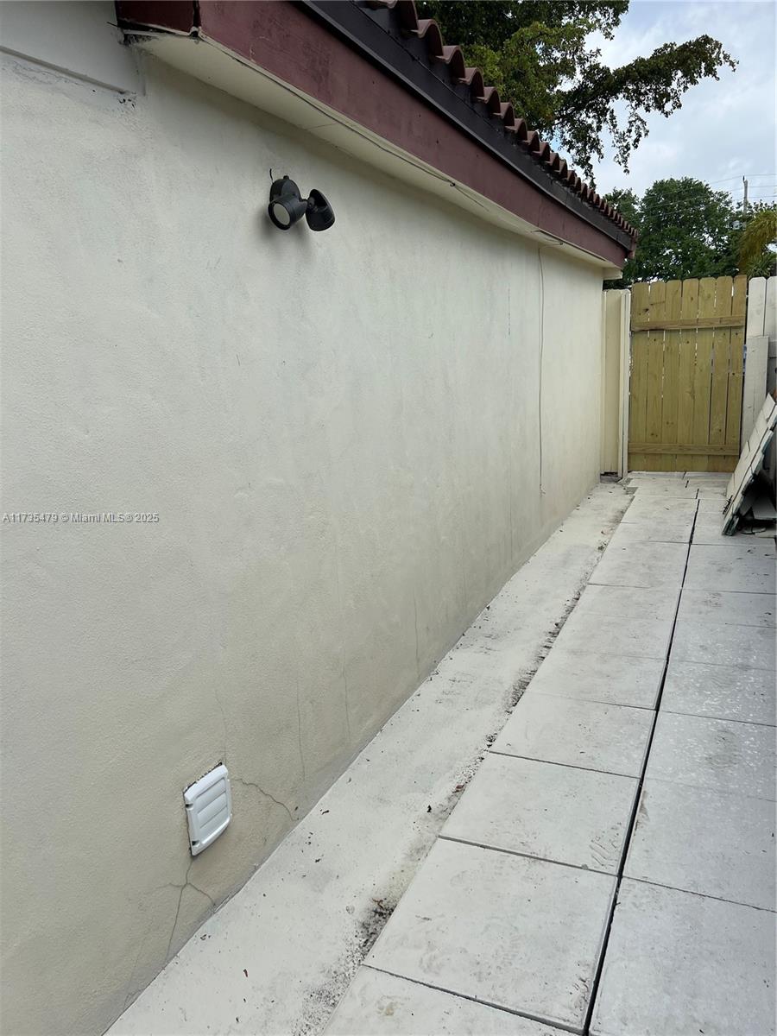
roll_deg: +3.8
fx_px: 778
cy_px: 518
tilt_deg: -10.0
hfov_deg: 53.1
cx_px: 388
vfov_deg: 67.3
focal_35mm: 26
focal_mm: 5.7
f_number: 1.5
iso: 50
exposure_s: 1/3704
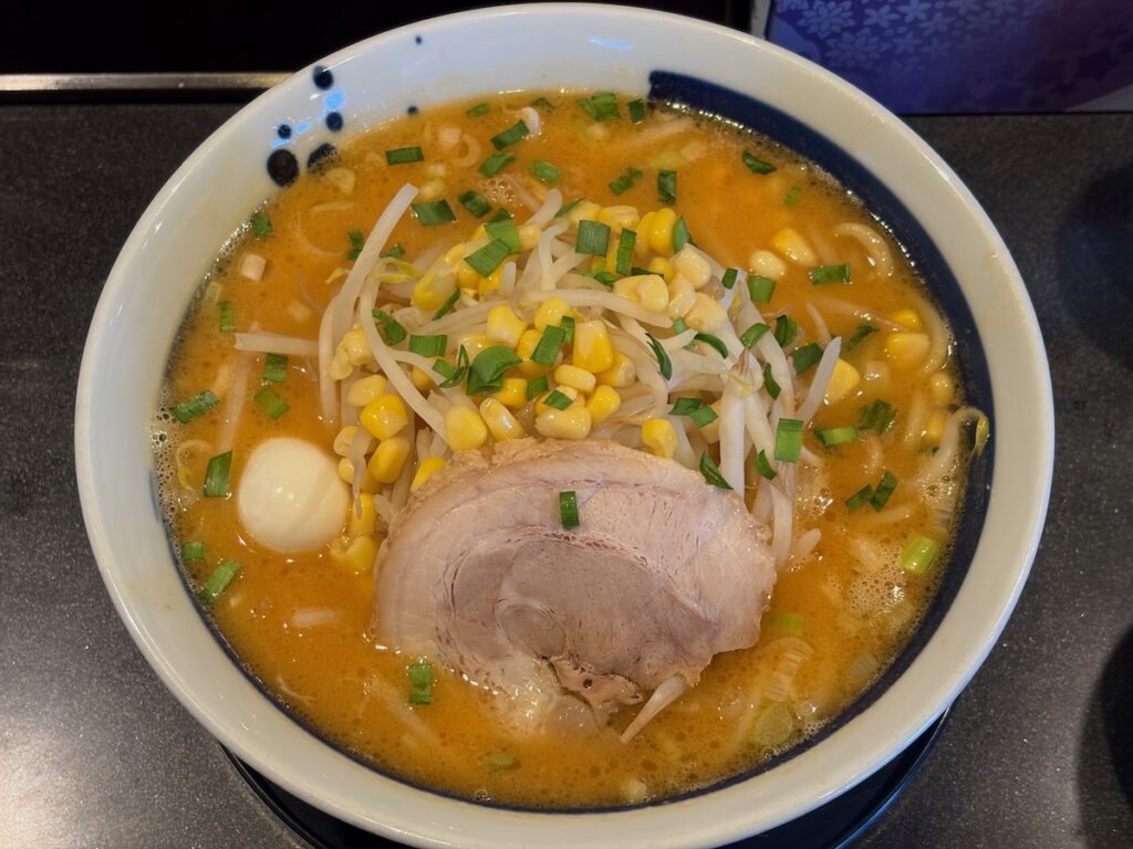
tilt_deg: -62.1
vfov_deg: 28.0
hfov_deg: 36.8
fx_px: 1702
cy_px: 424
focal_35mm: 52
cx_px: 566
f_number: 1.6
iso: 40
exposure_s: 1/50
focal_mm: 5.96
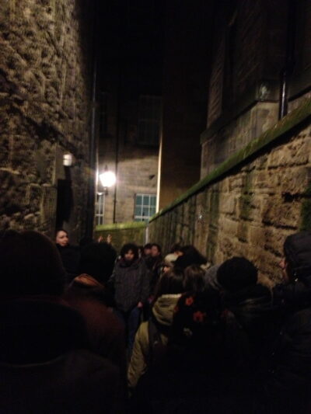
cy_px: 207
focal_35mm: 35
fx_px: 419
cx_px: 156
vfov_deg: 52.6
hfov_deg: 40.7
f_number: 2.4
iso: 800
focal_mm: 4.28
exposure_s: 1/15
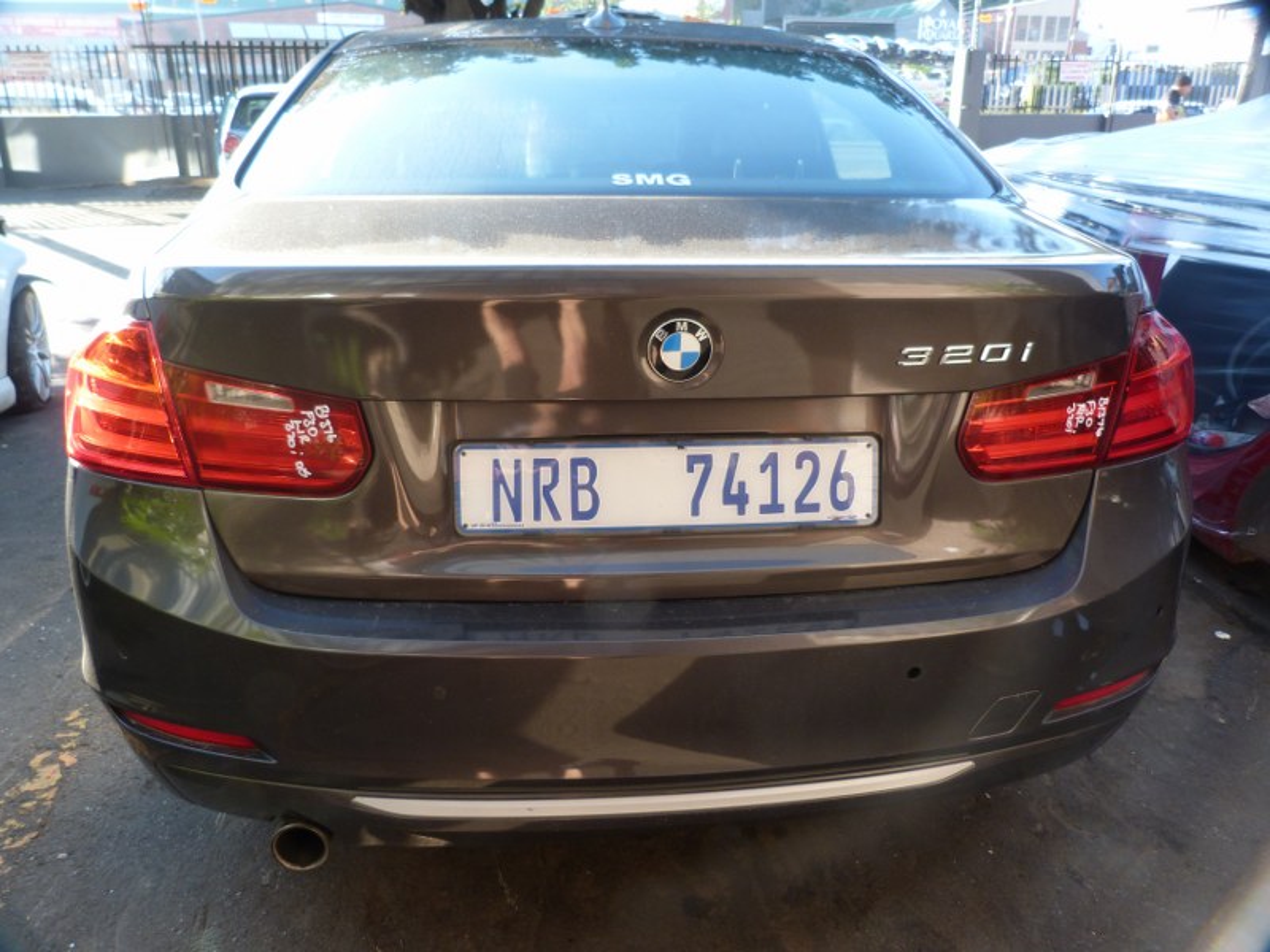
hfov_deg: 69.4
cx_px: 635
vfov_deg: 54.9
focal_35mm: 25
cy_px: 476
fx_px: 917
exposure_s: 1/60
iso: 80
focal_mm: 4.5
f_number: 2.8
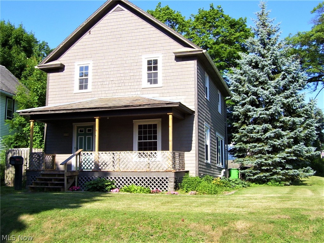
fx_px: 337
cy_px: 122
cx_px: 162
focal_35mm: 36
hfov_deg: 51.4
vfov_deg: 39.6
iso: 80
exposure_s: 1/250
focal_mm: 6
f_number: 4.8
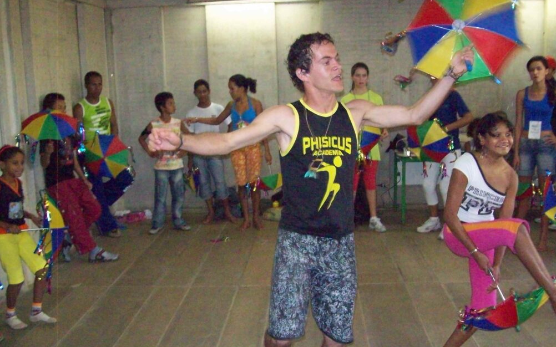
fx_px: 591
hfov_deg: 50.4
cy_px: 183
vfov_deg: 32.8
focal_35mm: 39
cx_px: 275
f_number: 2.7
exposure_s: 1/128
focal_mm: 6
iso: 800
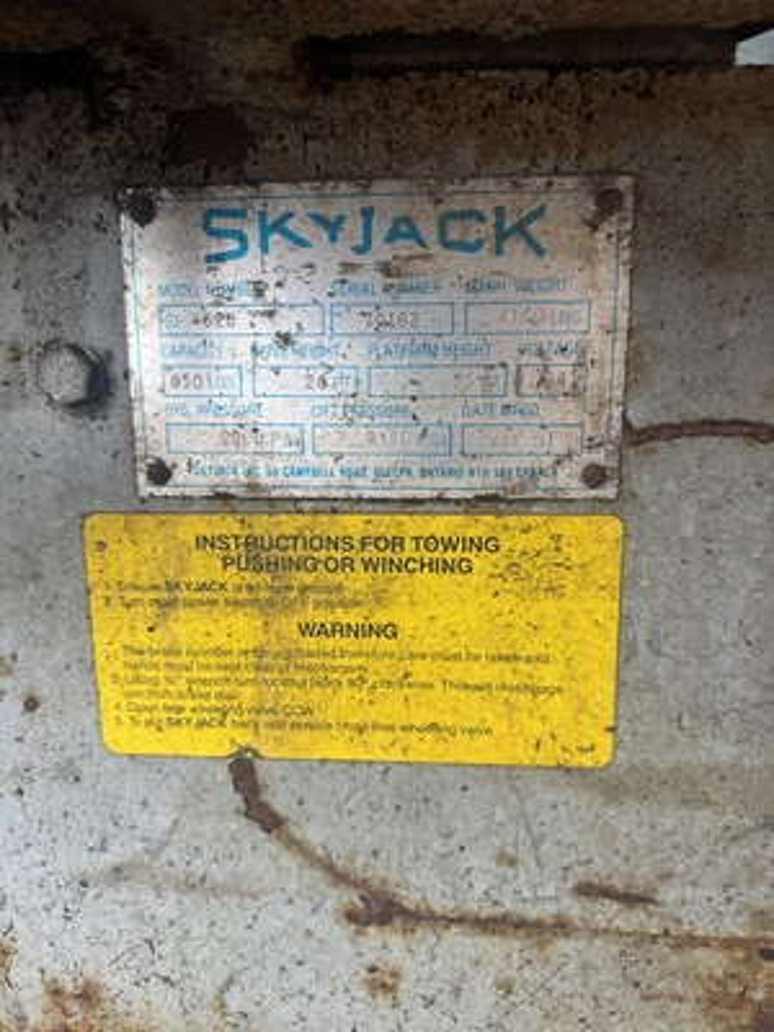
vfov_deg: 71.6
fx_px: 716
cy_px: 516
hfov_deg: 56.8
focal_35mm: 24
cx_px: 387
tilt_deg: -9.8
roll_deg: +1.4
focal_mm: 6.76
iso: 125
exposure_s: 1/121
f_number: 1.78
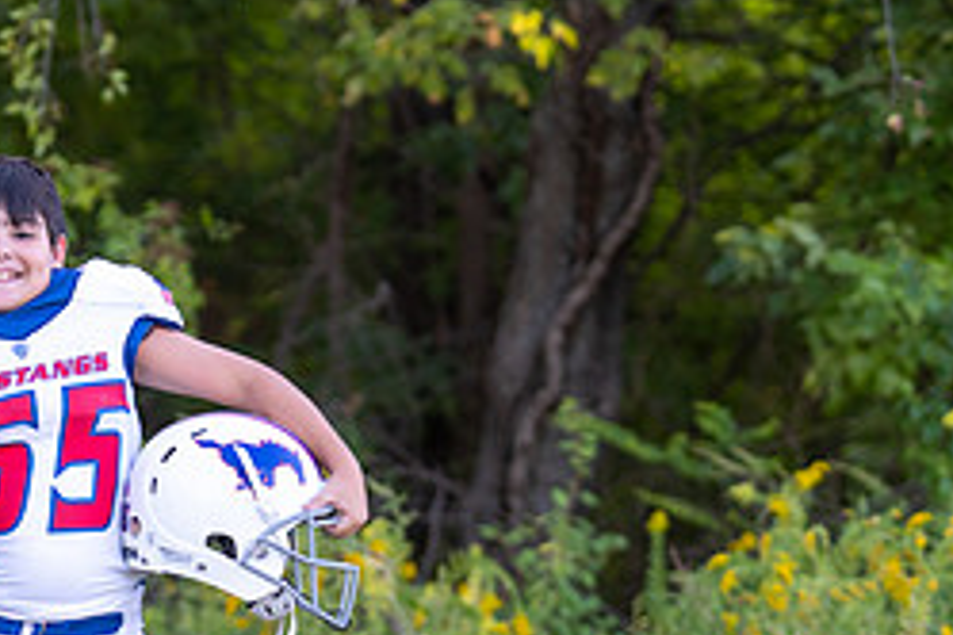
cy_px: 576
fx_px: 5241
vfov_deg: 6.9
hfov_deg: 10.3
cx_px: 46
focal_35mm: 198
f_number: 2.8
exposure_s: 1/320
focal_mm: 84
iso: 250
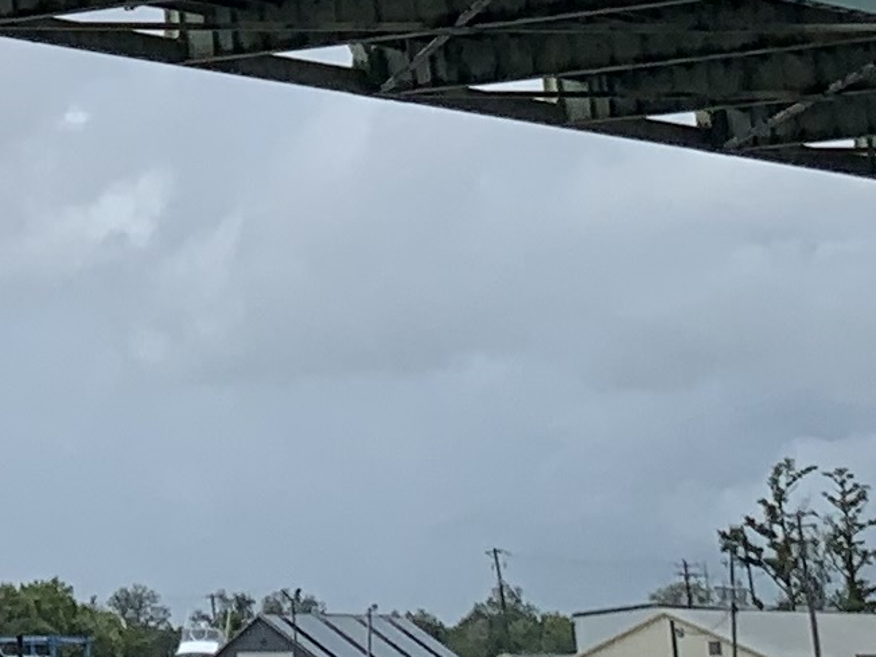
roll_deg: -0.3
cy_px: -930
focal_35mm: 161
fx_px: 4074
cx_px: -530
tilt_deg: +21.7
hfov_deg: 11.6
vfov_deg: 8.4
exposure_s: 1/6061
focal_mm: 4.25
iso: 25
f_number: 1.8
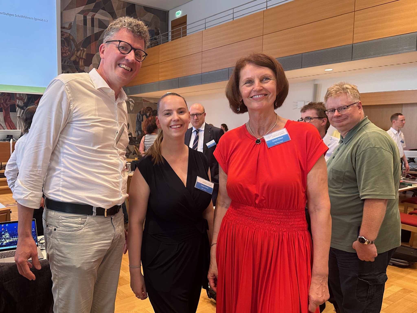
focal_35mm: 24
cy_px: 156
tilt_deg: -5.4
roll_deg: +0.9
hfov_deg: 71.6
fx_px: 289
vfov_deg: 56.8
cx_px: 208
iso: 250
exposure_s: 1/50
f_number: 1.78
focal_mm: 6.86
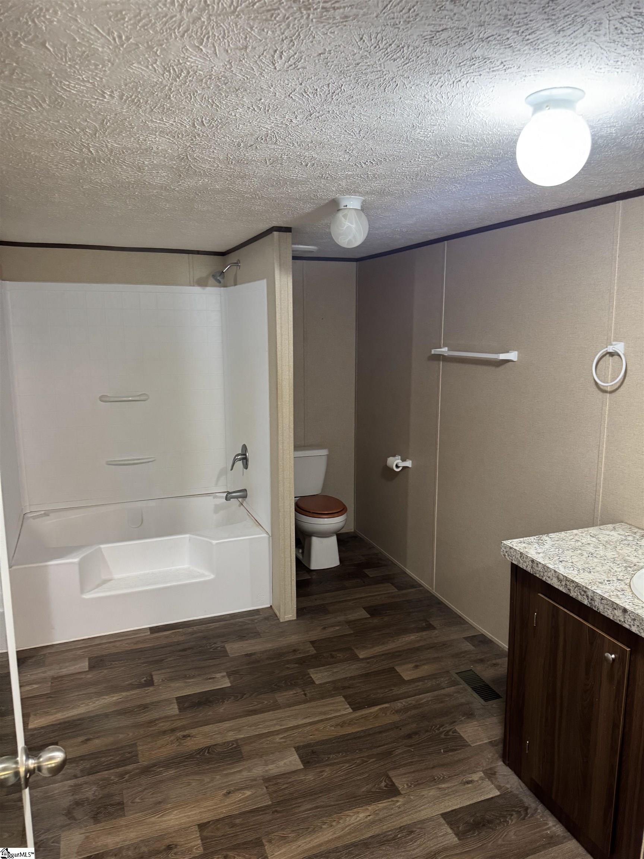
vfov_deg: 71.6
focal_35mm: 24
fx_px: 595
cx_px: 322
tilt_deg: -9.8
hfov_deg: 56.8
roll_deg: -0.4
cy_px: 430
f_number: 1.78
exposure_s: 1/60
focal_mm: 6.76
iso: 320
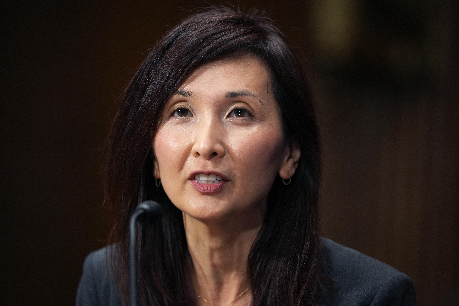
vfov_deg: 7.0
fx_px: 2512
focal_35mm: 197
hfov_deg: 10.4
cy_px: 153
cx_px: 230
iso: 2500
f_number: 3.2
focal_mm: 197
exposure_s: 1/250
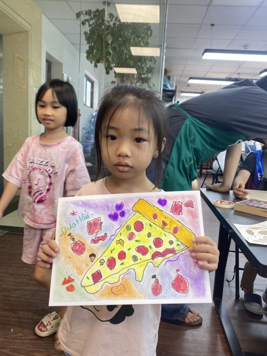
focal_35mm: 27
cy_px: 179
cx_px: 134
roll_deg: -2.7
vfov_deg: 65.3
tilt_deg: -9.0
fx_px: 278
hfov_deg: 51.3
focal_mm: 4.25
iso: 80
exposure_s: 1/100
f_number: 1.8
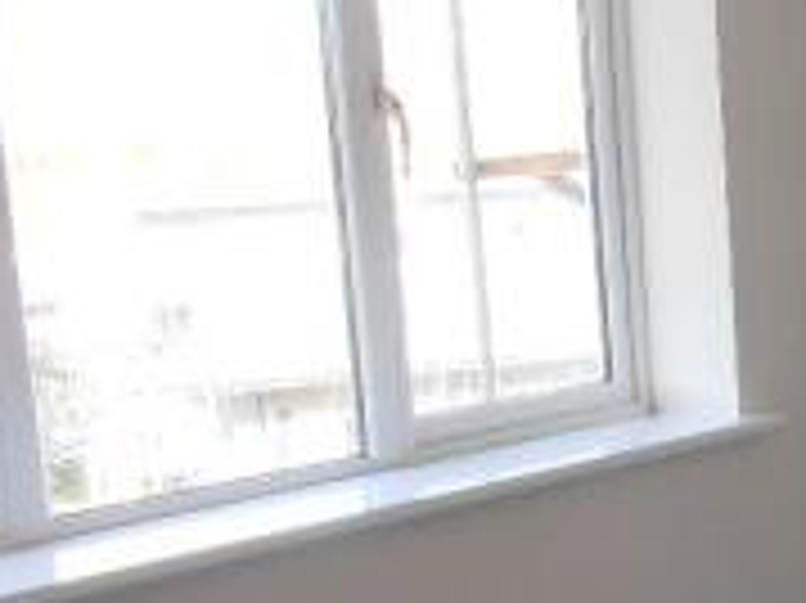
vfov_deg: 18.7
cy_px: 479
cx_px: 718
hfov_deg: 24.4
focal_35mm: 78
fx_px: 1815
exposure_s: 1/60
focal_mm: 4.2
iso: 80
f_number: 3
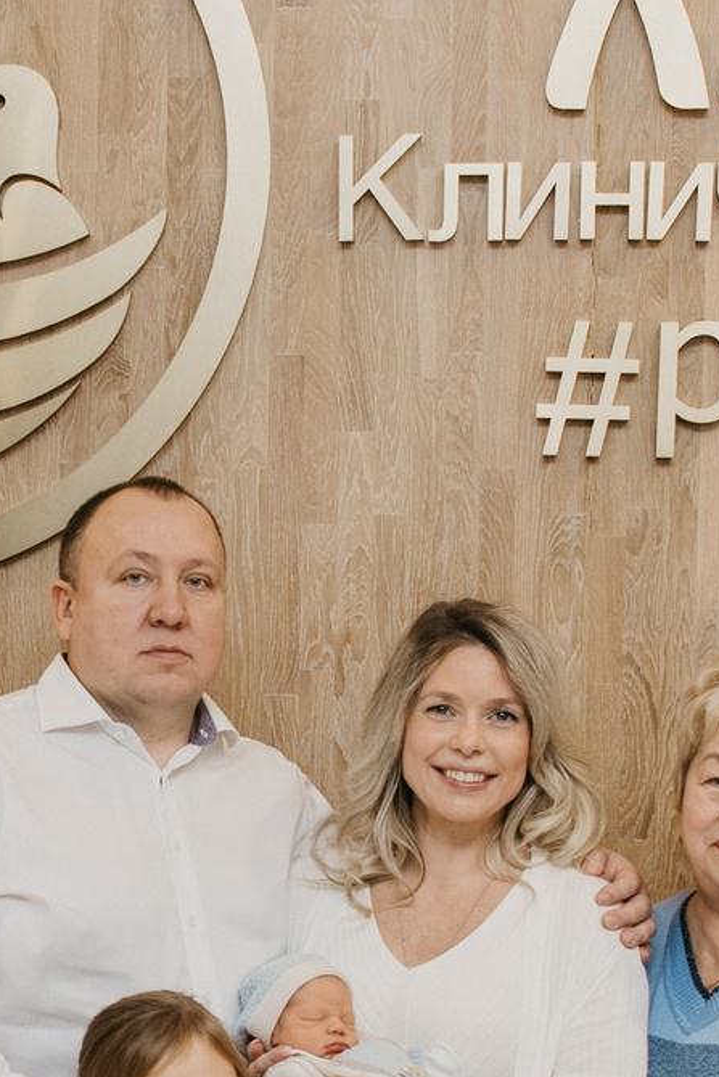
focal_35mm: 102
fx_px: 3054
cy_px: 987
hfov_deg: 13.3
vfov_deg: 19.6
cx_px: 10
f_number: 4
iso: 160
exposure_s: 1/160
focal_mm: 24
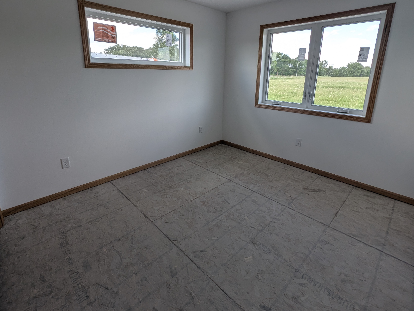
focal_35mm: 16
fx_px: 192
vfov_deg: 77.4
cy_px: 125
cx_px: 203
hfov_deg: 94.4
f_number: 2.2
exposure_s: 1/270
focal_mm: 1.95
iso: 53
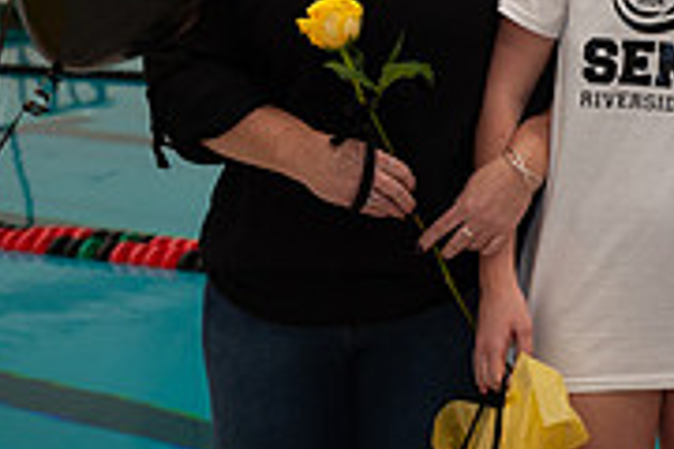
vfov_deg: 10.3
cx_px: 846
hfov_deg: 15.2
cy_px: -217
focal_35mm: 129
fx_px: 2415
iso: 400
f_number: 5
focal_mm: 40
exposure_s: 1/60
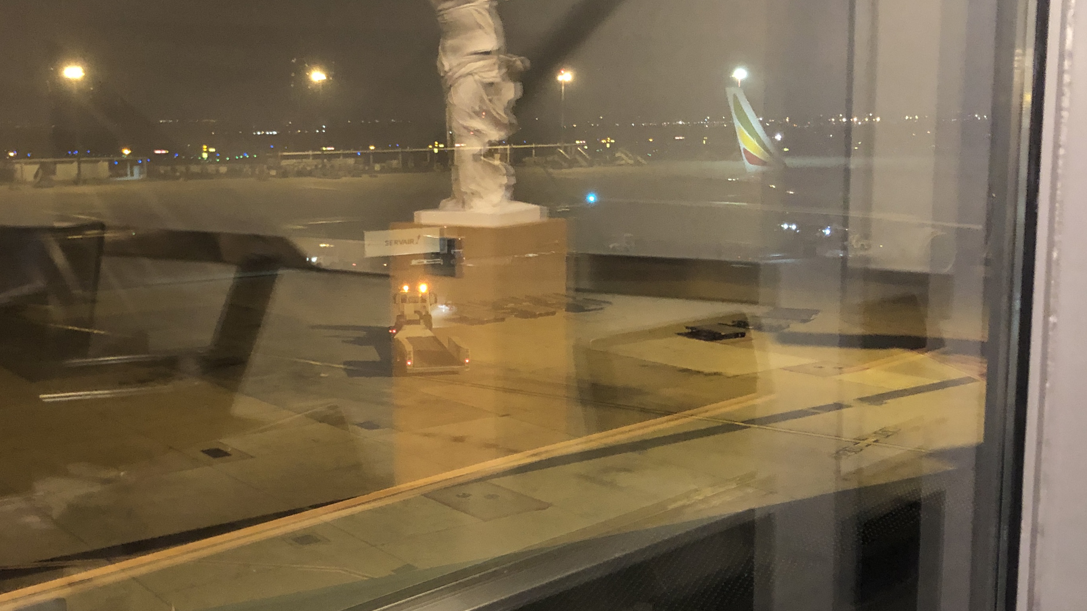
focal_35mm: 45
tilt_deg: -9.1
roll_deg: +1.4
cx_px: 423
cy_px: 303
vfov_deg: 26.5
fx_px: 1297
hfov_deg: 45.2
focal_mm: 3.99
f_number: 1.8
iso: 100
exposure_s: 1/5
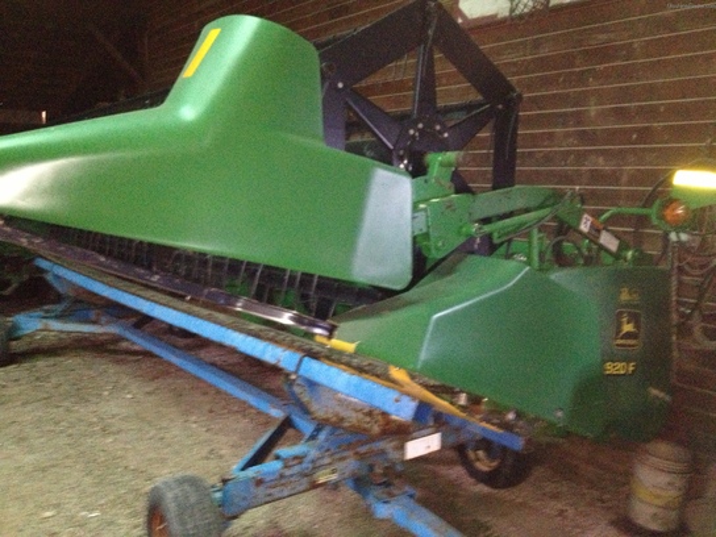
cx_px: 358
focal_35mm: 35
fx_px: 724
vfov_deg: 40.7
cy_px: 268
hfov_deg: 52.6
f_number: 2.4
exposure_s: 1/16
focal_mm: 4.28
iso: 800
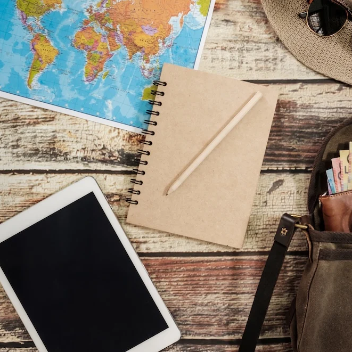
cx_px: 240
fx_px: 518
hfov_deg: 37.1
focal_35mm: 45
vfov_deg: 37.6
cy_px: 177
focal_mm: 23
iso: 400
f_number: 4
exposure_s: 1/15
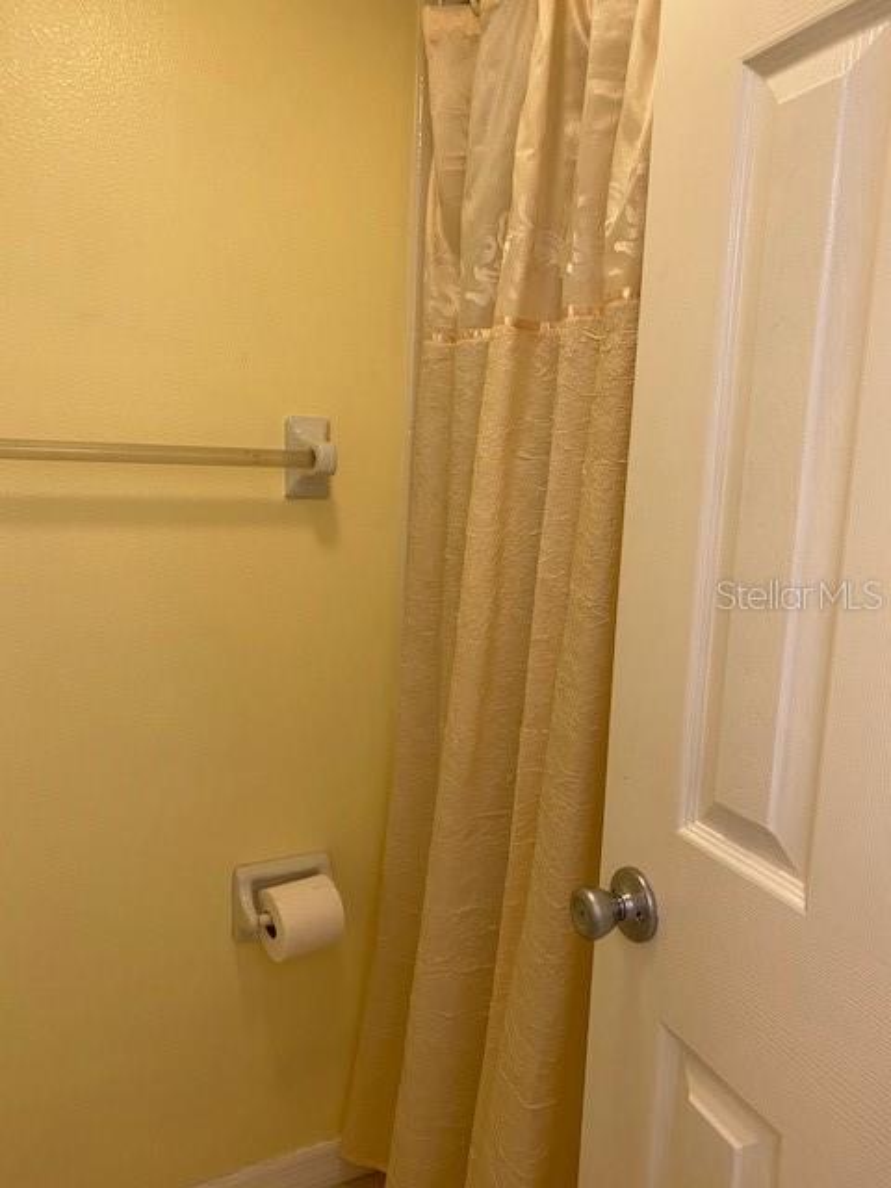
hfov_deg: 53.1
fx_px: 892
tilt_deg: -8.0
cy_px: 594
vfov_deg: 67.3
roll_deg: -2.8
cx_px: 446
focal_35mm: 26
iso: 100
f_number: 1.8
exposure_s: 1/60
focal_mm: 4.25
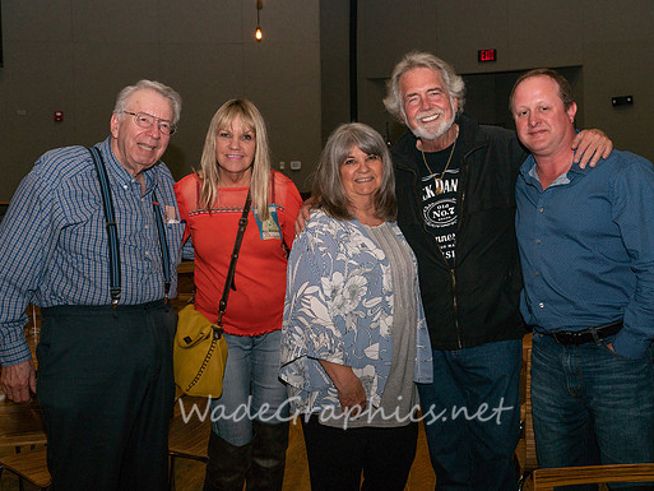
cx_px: 351
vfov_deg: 32.8
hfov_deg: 42.9
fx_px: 831
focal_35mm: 44
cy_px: 190
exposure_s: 1/100
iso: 500
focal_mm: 33
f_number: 8
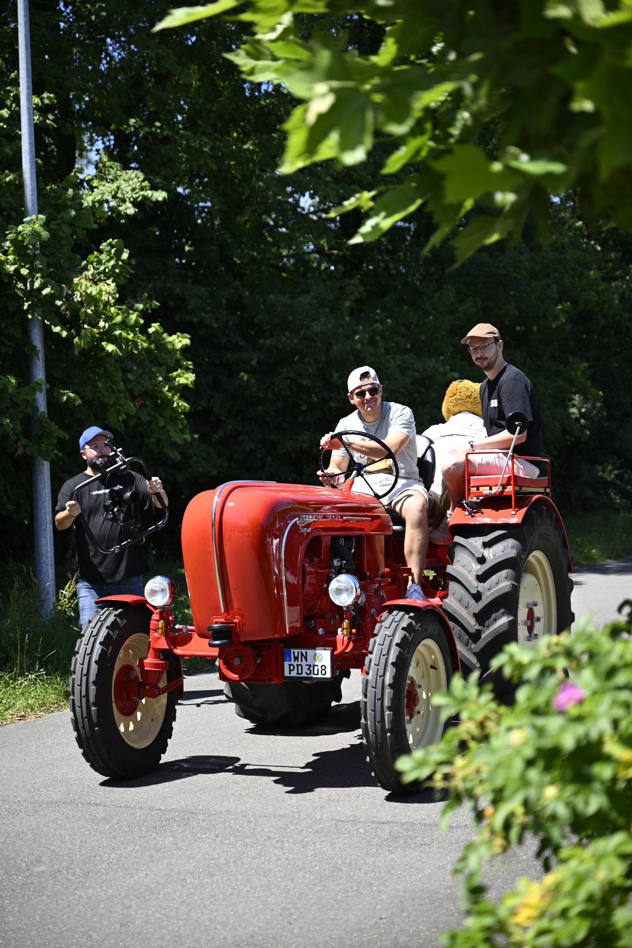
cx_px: 316
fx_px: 1843
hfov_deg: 19.5
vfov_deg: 28.8
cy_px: 474
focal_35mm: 70
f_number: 2.8
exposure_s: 1/500
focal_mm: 70
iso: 64
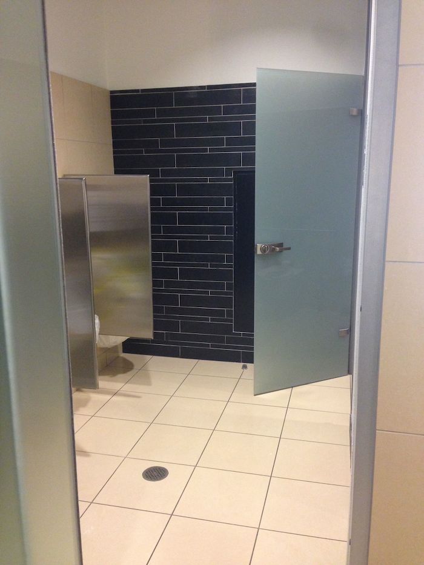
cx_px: 212
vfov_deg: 55.3
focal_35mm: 33
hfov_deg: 43.0
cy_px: 282
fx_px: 539
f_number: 2.4
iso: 250
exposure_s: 1/20
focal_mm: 4.12
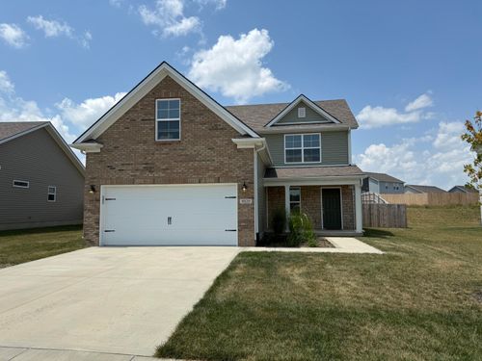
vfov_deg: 56.8
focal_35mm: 24
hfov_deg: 71.6
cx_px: 241
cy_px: 180
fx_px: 334
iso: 80
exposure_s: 1/6173
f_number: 1.78
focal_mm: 6.76
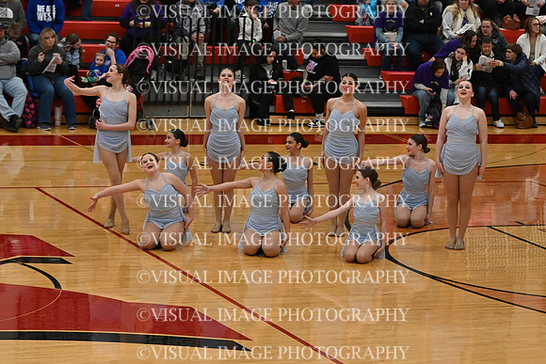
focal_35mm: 138
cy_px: 182
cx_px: 273
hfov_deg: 14.9
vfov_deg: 9.9
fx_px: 2093
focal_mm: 92
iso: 5000
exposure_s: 1/400
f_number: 4
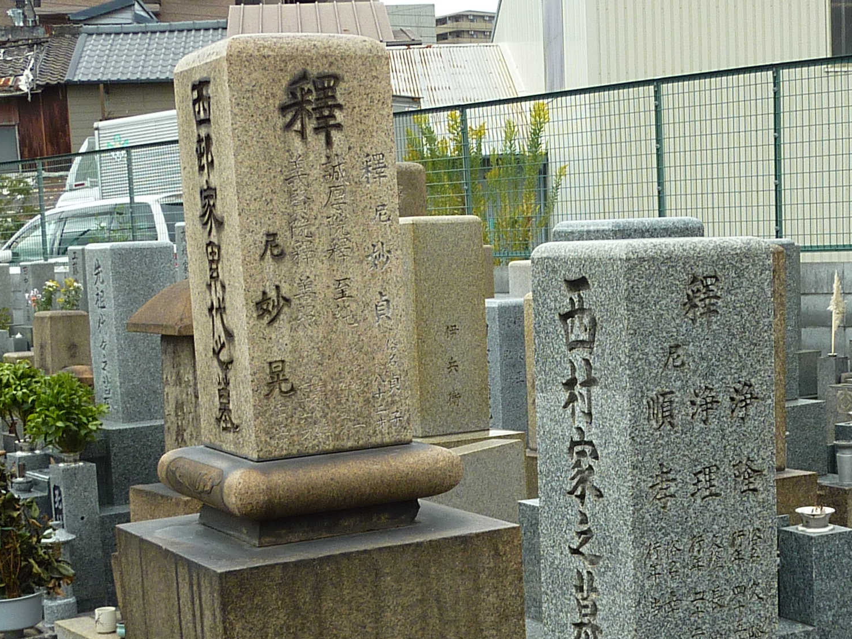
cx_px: 524
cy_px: 426
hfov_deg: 29.3
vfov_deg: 22.2
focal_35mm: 66
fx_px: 1625
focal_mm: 4.4
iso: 80
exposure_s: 1/200
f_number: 4
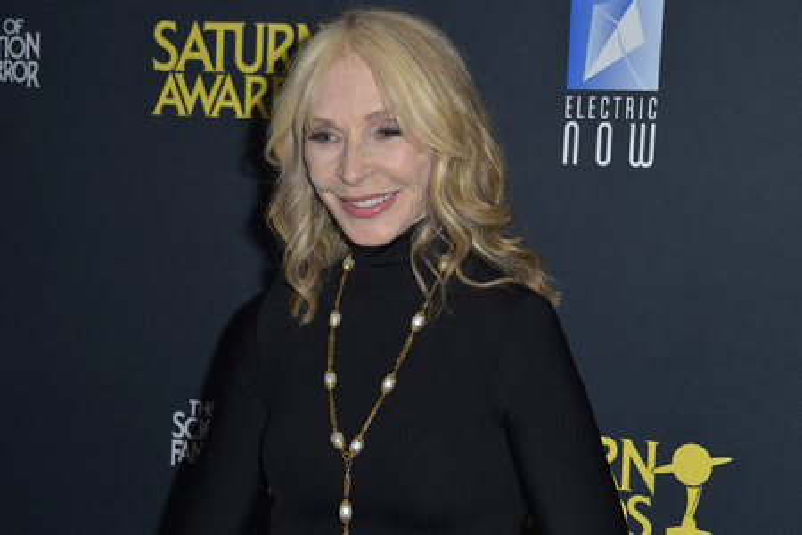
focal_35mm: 82
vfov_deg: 16.7
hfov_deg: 24.8
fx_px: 1827
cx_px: 401
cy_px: 268
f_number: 6.3
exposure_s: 1/250
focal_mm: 82
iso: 250
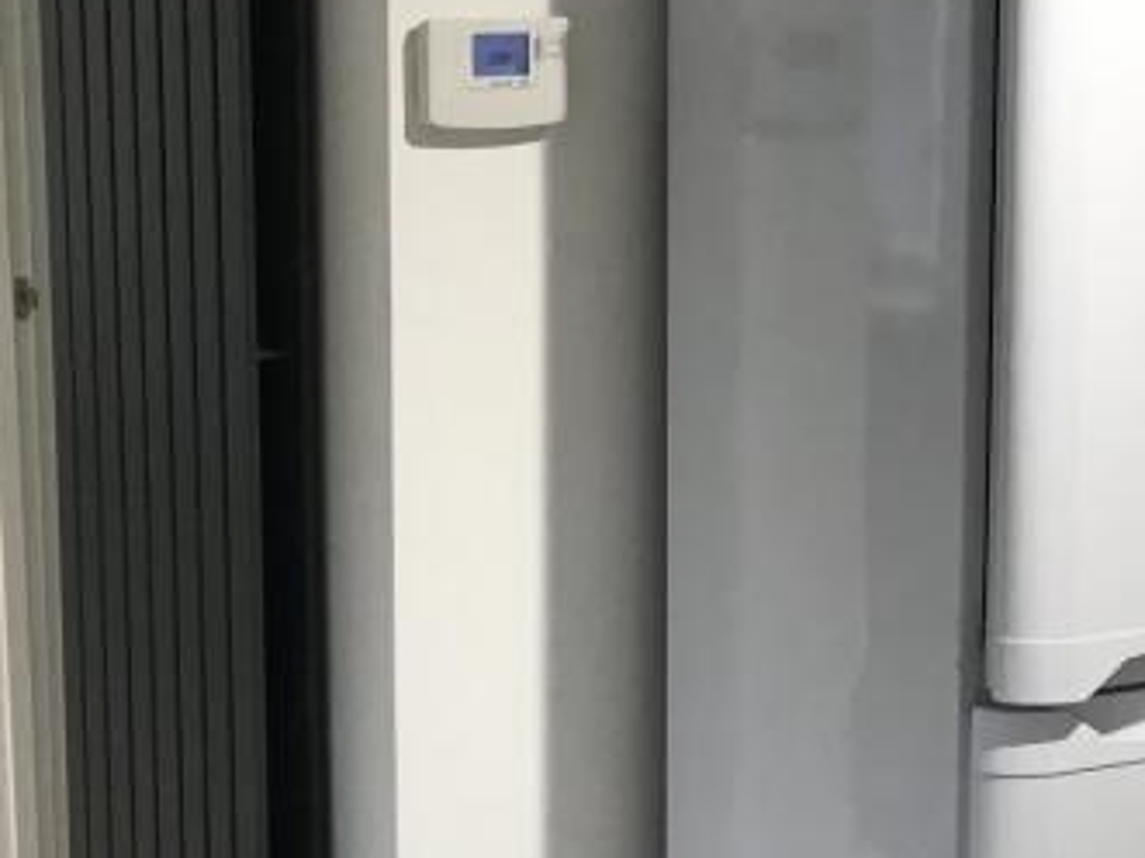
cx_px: 623
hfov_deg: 20.4
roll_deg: +1.0
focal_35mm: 96
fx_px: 3174
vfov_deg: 15.4
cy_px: 564
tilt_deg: -11.4
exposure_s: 1/33
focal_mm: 3.3
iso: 50
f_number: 2.4
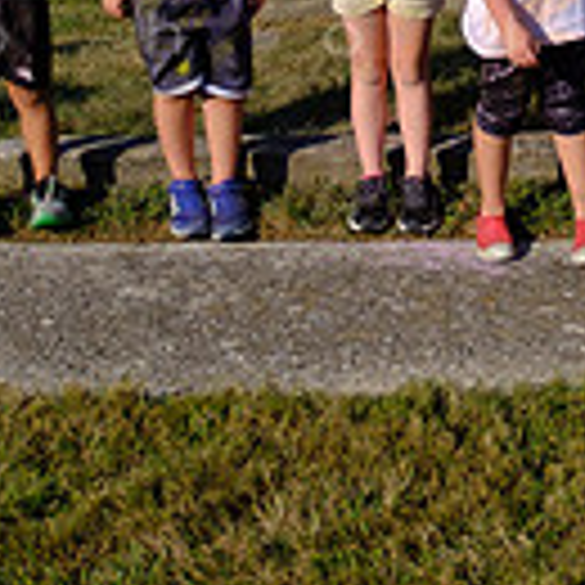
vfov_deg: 15.2
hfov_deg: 15.2
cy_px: -128
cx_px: 738
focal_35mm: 110
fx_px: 2103
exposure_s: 1/5800
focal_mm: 19.4
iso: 200
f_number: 2.8
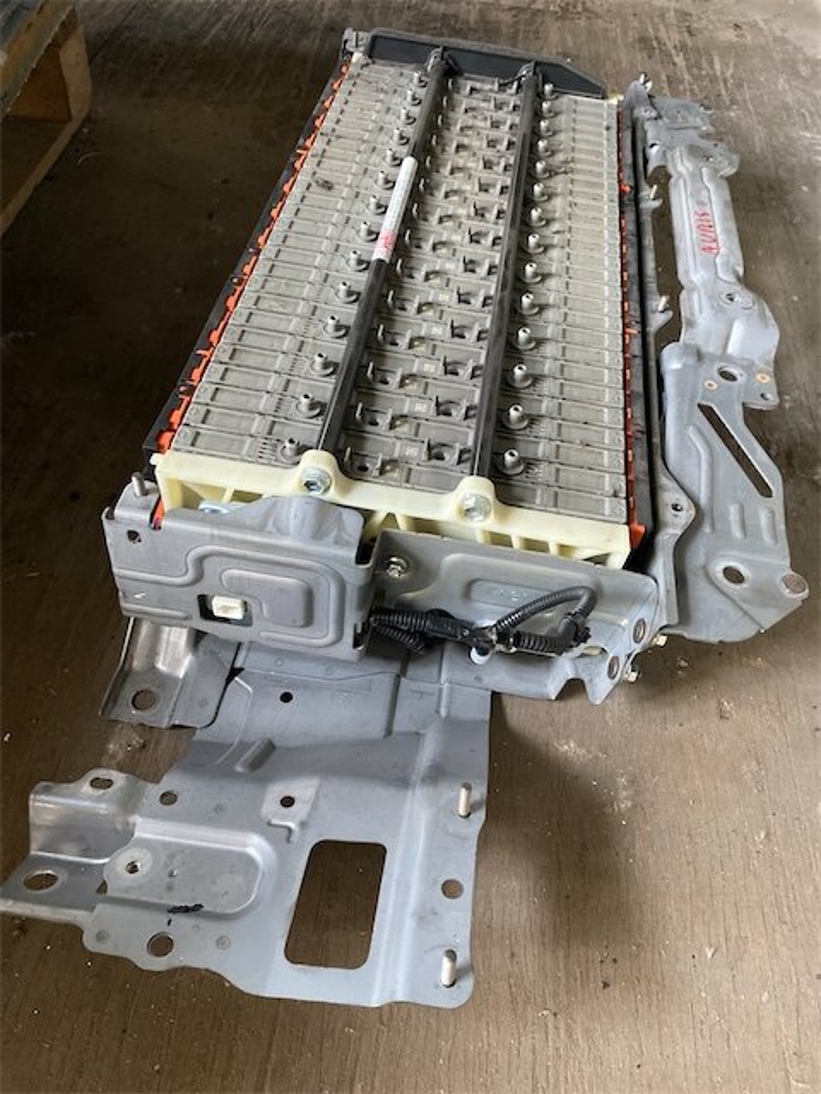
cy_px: 547
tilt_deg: -51.3
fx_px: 822
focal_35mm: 26
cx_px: 410
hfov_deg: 53.1
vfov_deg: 67.3
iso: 500
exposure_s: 1/49
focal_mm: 4.25
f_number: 1.8
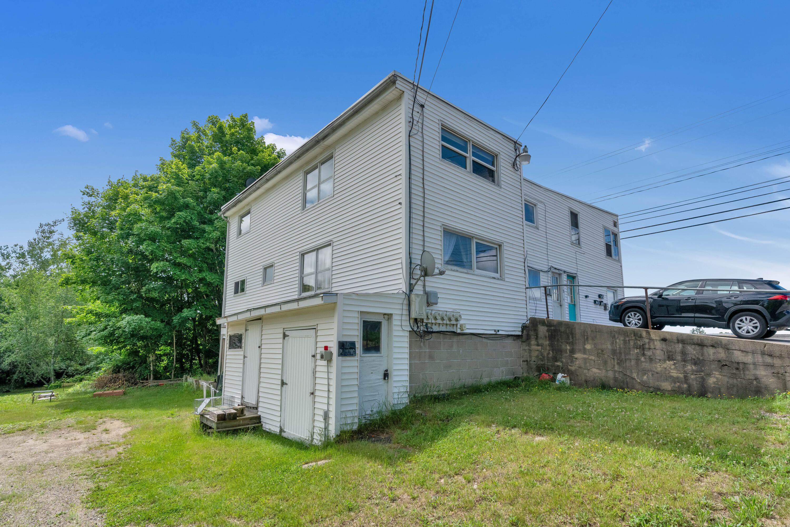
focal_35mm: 17
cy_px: 264
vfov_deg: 70.5
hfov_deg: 93.3
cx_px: 395
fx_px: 373
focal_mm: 17
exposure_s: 1/2000
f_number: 8
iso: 800
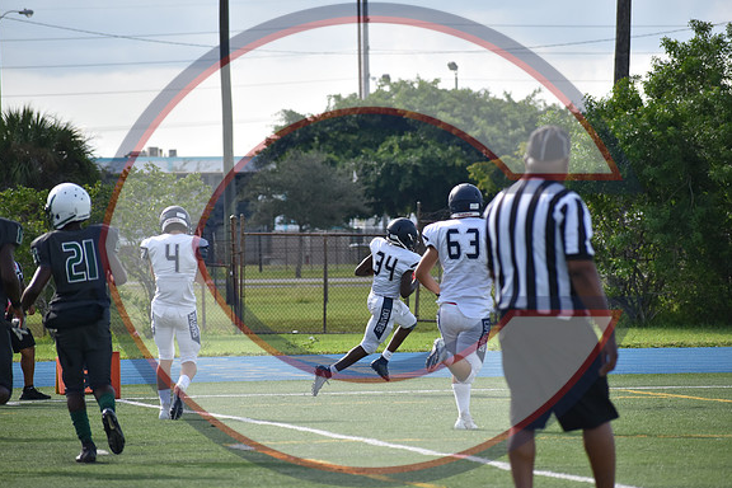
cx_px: 365
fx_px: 5530
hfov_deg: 7.6
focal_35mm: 272
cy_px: 245
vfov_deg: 5.1
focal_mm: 180
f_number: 6.3
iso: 400
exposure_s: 1/1600
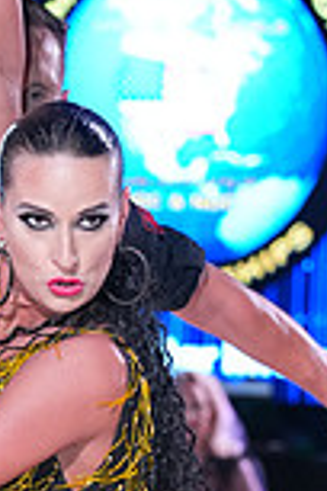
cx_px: 88
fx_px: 5286
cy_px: 700
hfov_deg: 3.5
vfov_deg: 5.3
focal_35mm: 388
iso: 3200
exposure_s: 1/250
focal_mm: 102
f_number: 4.5
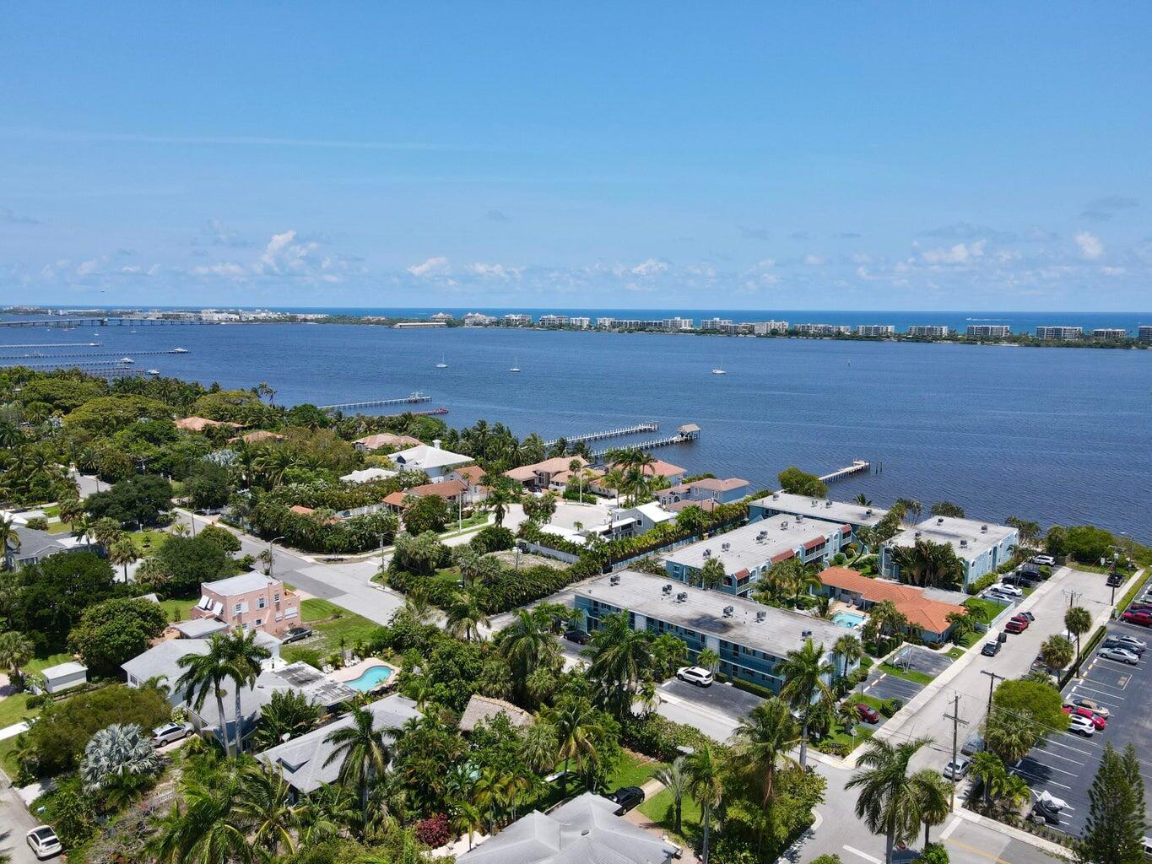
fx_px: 799
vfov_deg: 56.8
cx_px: 576
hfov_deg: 71.6
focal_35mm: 24
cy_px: 432
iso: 100
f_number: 2.8
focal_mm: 4.5
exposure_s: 1/725
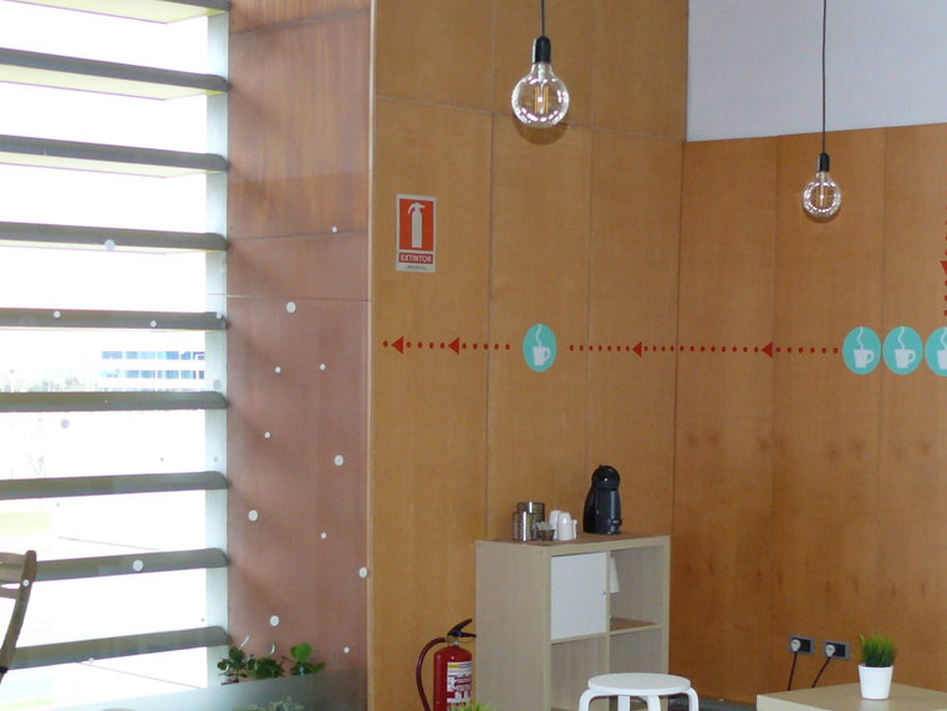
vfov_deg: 21.1
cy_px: 545
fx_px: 1888
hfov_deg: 27.8
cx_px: 696
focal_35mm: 69
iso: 250
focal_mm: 7.4
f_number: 2.8
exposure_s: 1/30
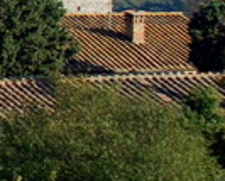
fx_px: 1975
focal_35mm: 296
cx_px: -523
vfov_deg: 5.1
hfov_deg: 5.9
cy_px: -188
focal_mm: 28
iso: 200
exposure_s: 1/200
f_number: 10
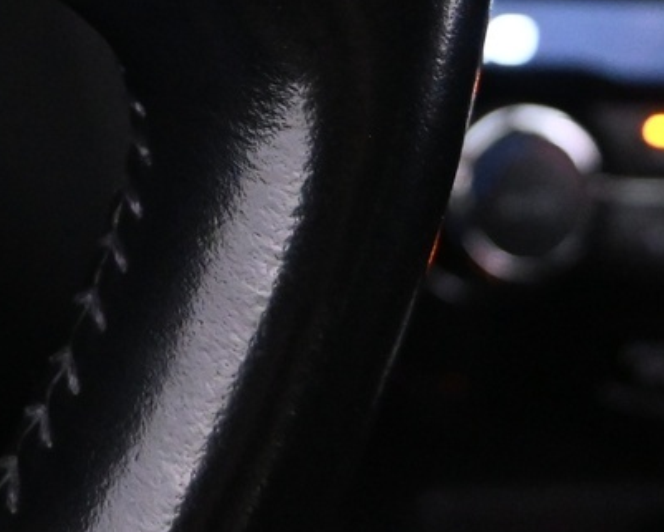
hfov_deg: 19.4
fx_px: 1789
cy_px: -252
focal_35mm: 91
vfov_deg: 15.6
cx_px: -200
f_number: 3.5
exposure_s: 1/25
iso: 3200
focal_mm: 16
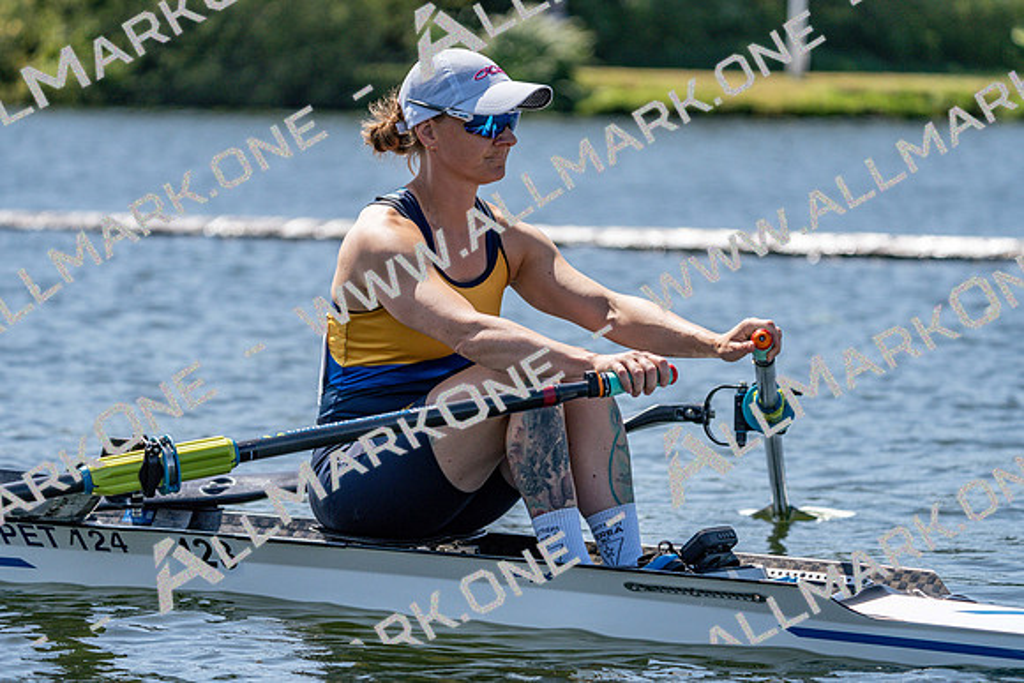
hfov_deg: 9.8
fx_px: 6003
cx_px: 512
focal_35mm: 211
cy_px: 342
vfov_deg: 6.5
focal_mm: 211
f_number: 5.6
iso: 320
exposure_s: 1/2000
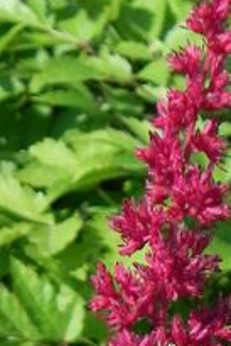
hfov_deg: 9.2
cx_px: 142
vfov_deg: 12.7
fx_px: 1441
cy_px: 572
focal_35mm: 150
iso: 160
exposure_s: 1/640
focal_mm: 6.6
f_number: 3.2
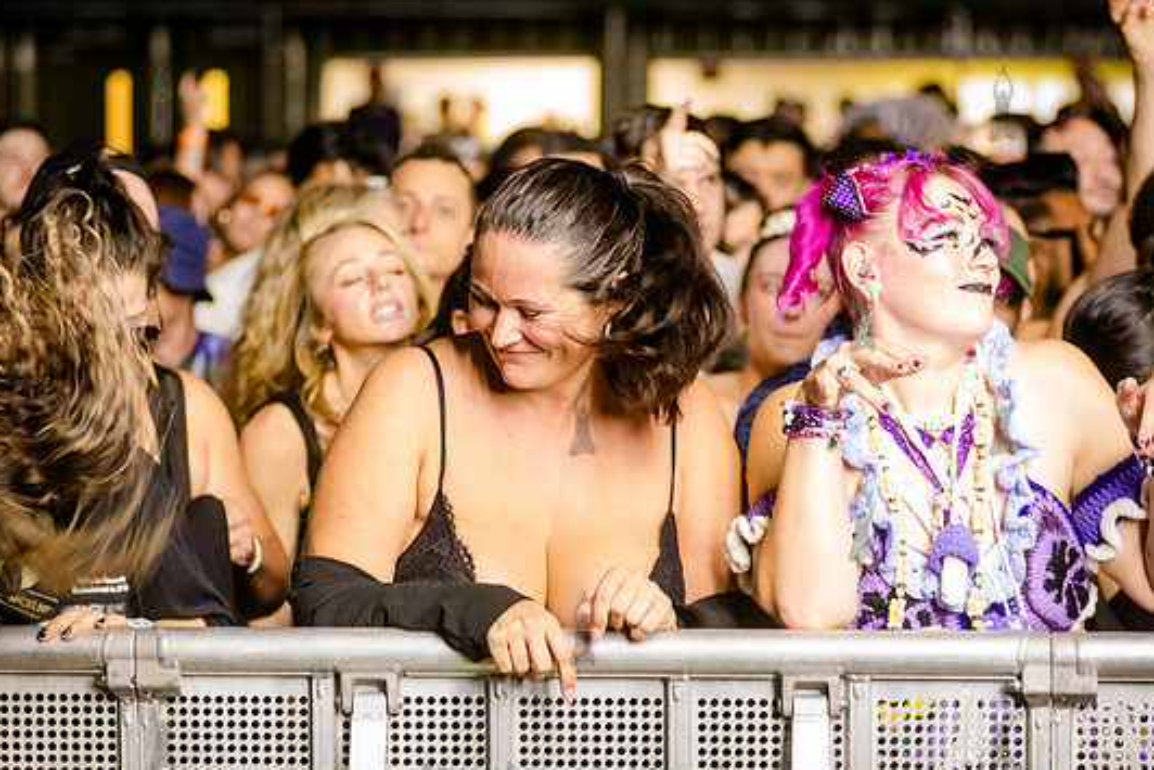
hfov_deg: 16.8
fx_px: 3912
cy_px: 489
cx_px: 518
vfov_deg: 11.2
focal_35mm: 122
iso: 6400
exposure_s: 1/200
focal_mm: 92
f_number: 3.2
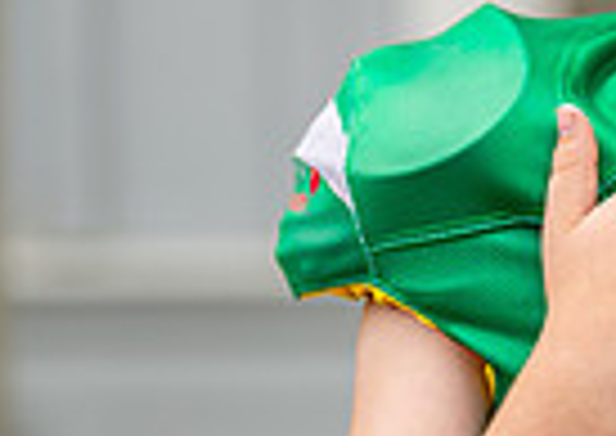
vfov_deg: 6.1
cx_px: 847
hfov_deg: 8.4
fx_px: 4099
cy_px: 189
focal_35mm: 235
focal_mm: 50
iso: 100
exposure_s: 1/2500
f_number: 1.2
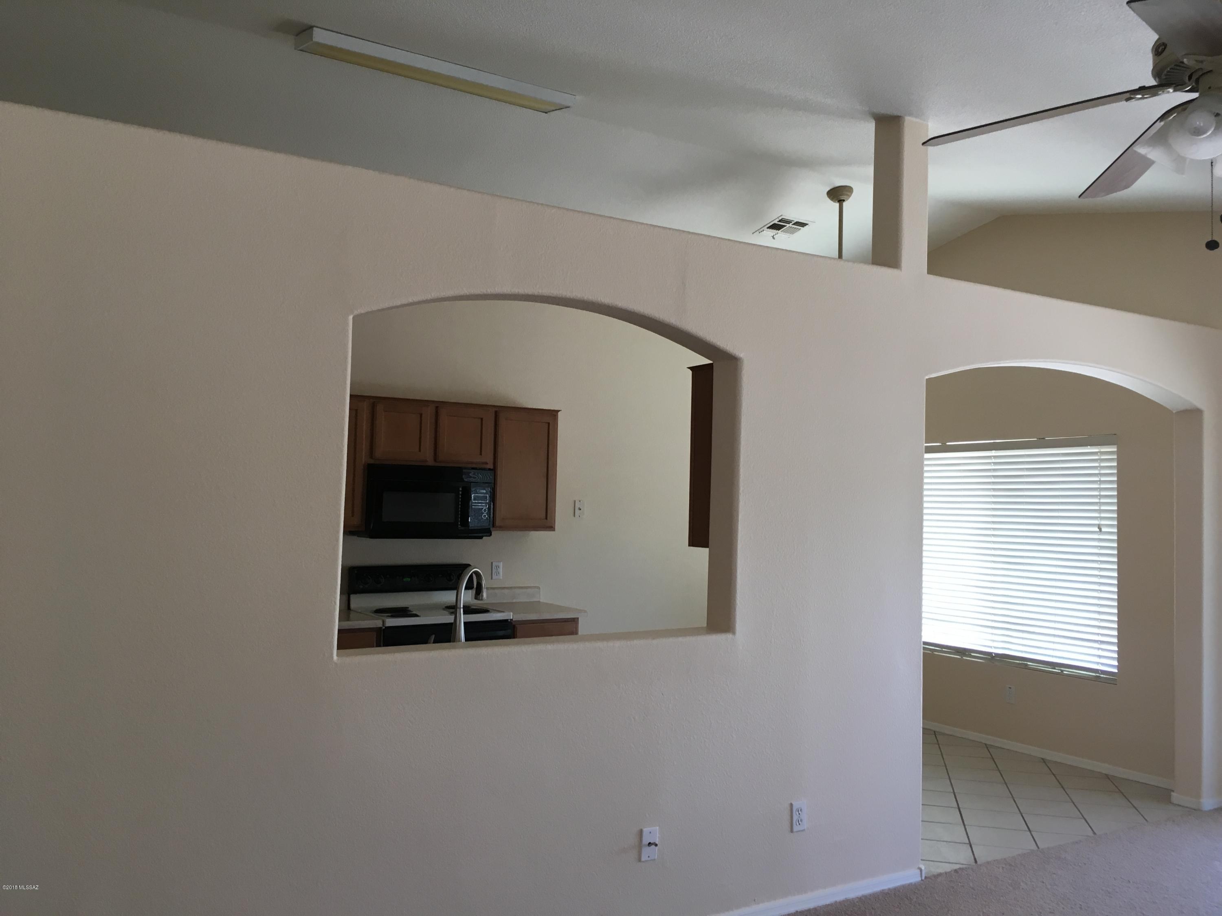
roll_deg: -1.0
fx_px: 1024
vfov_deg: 48.2
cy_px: 458
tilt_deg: +0.6
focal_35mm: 29
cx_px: 611
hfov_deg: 61.7
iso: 25
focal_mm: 4.15
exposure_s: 1/30
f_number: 2.2
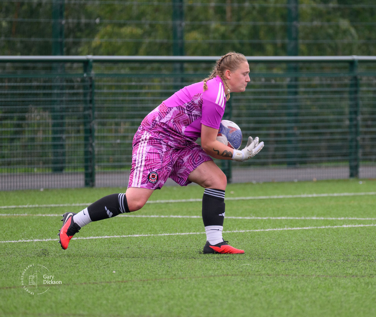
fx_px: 6569
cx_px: 236
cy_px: 163
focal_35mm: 578
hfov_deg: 3.3
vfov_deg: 2.8
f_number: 5.3
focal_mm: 340
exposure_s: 1/1250
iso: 1250
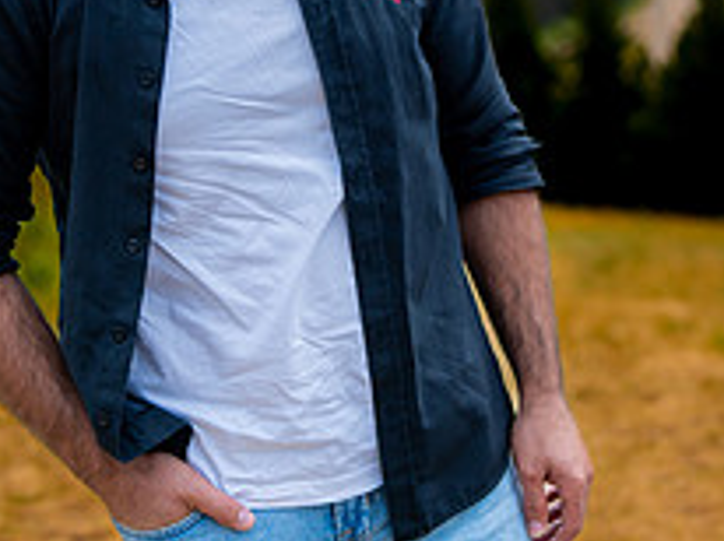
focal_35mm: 95
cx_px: 506
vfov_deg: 15.3
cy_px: 40
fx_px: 1985
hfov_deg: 20.6
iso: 200
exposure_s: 1/5000
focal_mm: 35
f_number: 2
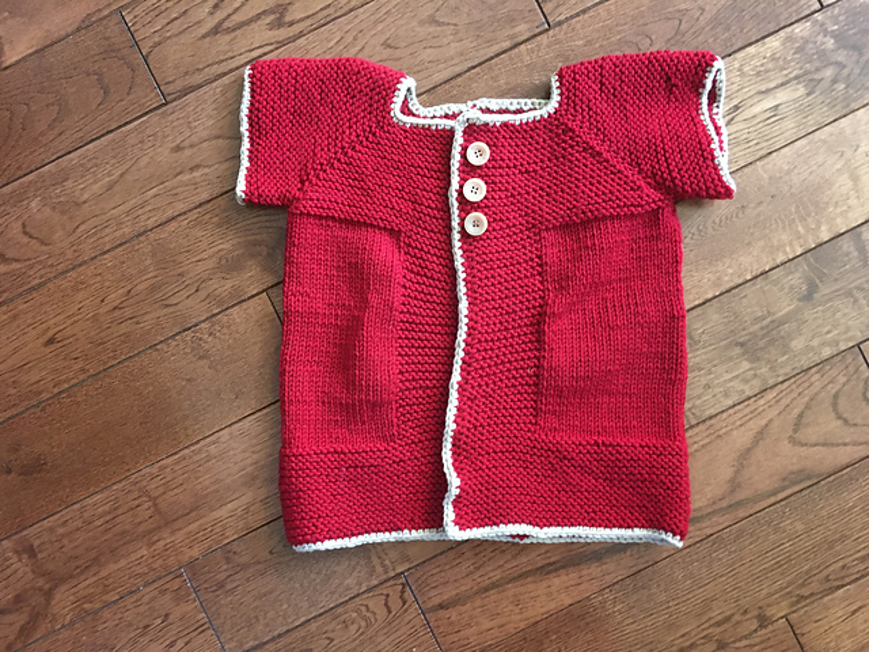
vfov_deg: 48.2
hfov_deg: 61.7
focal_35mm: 29
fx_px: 728
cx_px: 434
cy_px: 326
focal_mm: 4.15
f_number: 2.2
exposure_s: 1/17
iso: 200
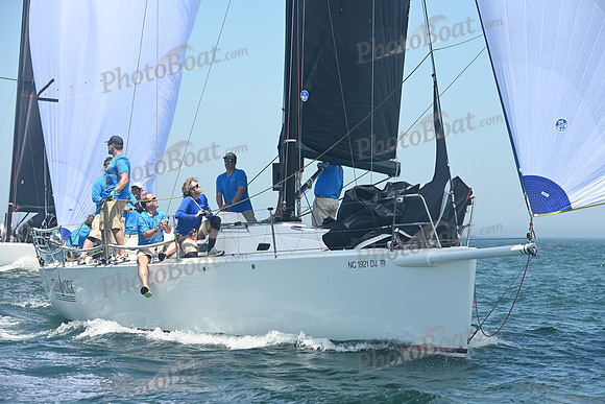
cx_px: 302
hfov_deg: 16.8
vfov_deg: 11.2
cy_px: 202
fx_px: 2051
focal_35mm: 122
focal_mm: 122
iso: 320
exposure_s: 1/1000
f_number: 6.3
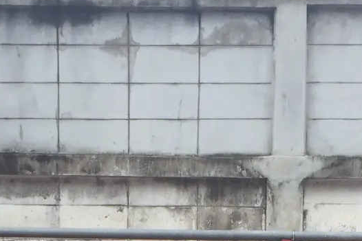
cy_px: 418
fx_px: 1106
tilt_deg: -3.1
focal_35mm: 110
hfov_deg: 18.6
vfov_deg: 11.6
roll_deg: -1.7
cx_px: 191
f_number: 2.2
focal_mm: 4.15
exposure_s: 1/562
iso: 32
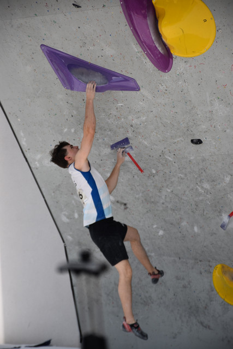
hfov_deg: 8.7
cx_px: 116
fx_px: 1528
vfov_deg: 13.0
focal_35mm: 158
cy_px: 174
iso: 400
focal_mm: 105
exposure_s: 1/1600
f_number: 5.6
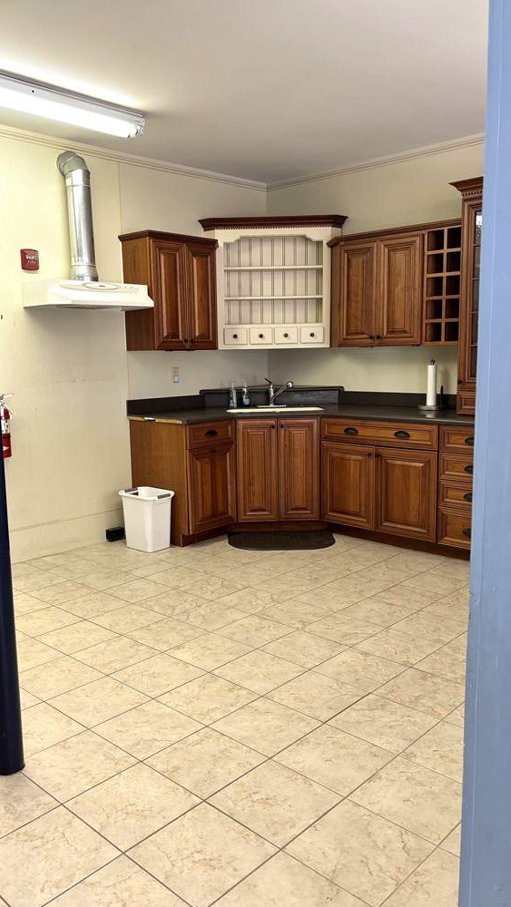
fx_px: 698
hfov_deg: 40.2
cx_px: 243
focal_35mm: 29
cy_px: 455
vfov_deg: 66.1
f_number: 1.6
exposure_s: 1/60
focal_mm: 5.96
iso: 80
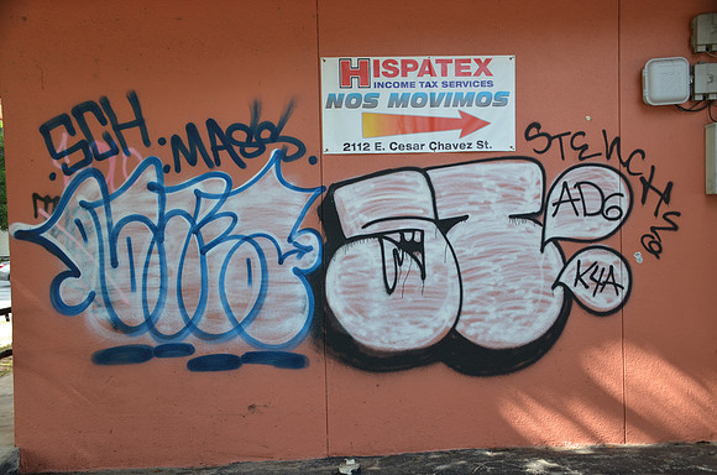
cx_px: 358
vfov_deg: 34.1
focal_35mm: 39
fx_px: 775
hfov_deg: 49.6
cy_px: 238
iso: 160
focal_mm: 26
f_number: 5.6
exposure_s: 1/125
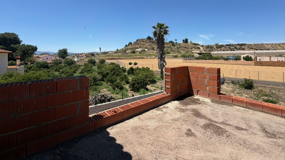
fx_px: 121
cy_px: 56
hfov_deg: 99.4
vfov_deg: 65.7
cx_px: 140
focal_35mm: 16
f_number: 2.2
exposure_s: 1/770
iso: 20
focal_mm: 2.22
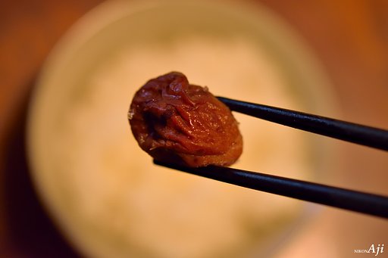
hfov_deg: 22.6
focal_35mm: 90
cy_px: 129
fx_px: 970
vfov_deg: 15.2
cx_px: 194
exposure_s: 1/160
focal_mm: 60
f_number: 3.2
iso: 1000
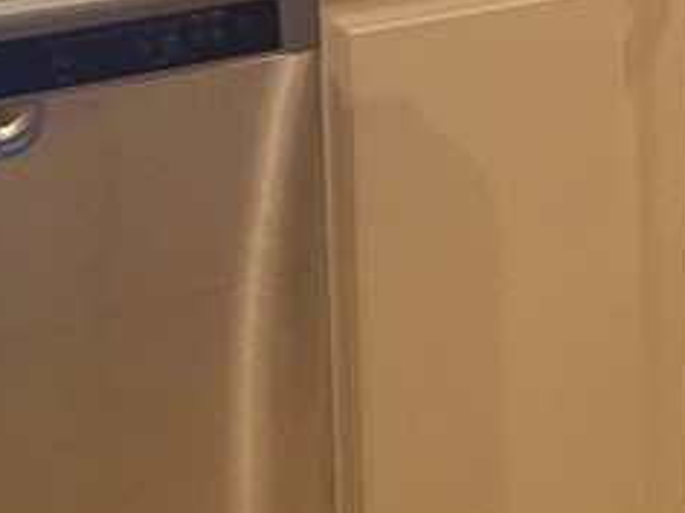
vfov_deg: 11.3
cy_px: -238
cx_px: 911
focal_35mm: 126
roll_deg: -0.2
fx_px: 2493
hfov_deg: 14.9
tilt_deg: -7.9
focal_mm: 4.15
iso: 100
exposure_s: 1/30
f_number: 2.2
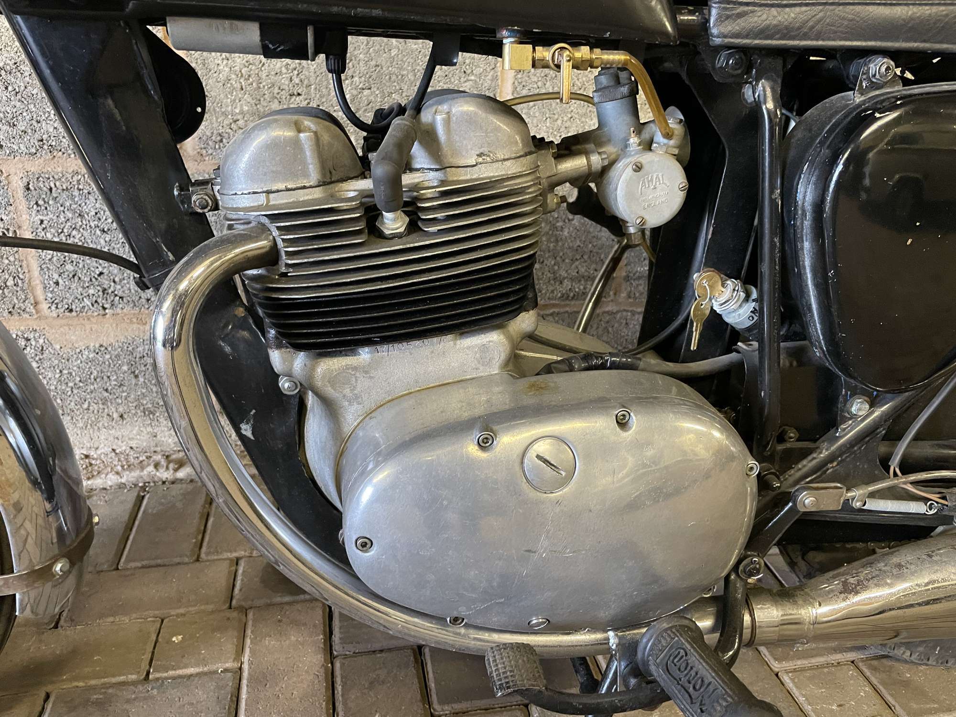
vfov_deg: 53.1
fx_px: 718
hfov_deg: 67.3
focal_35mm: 26
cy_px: 358
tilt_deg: -23.1
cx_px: 478
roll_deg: -1.3
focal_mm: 4.2
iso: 400
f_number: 1.6
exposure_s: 1/33
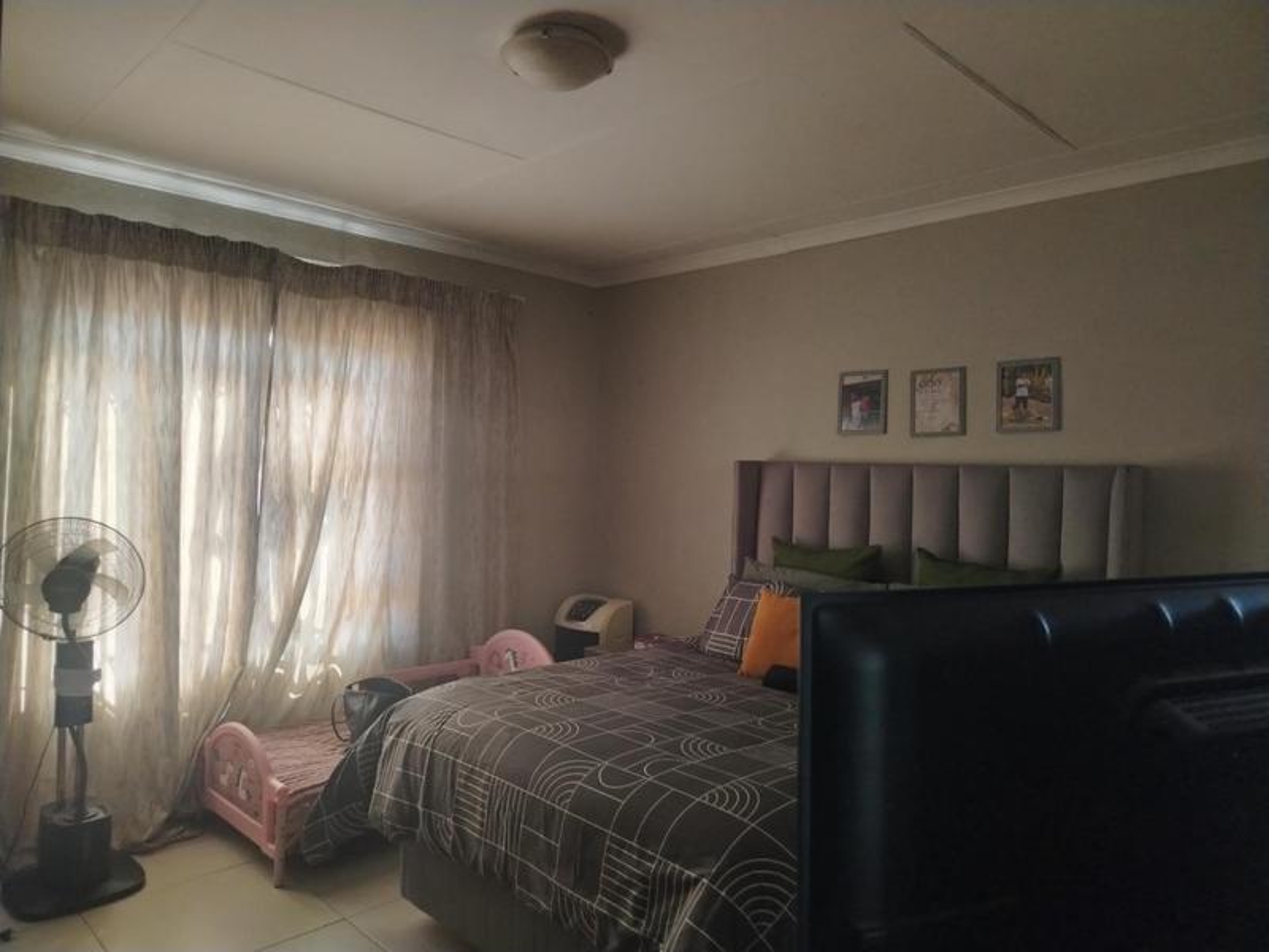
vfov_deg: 56.8
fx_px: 880
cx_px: 634
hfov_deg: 71.6
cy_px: 476
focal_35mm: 24
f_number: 1.75
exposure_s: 1/33.3
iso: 713
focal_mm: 5.25
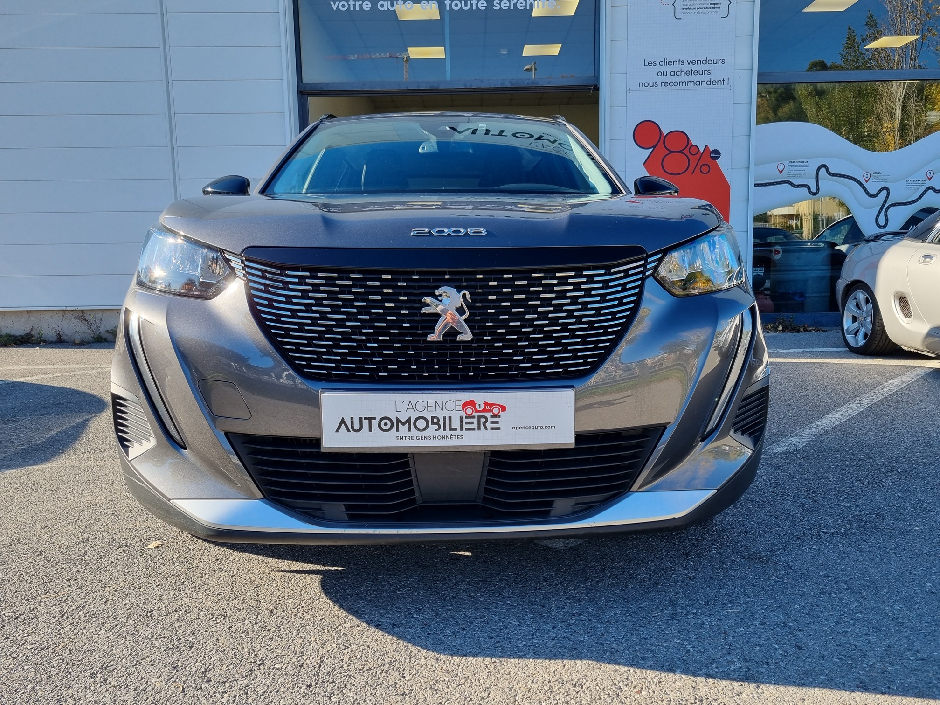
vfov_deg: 53.1
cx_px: 470
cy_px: 352
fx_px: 706
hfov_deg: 67.3
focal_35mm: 26
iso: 50
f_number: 1.8
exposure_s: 1/716
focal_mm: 5.4
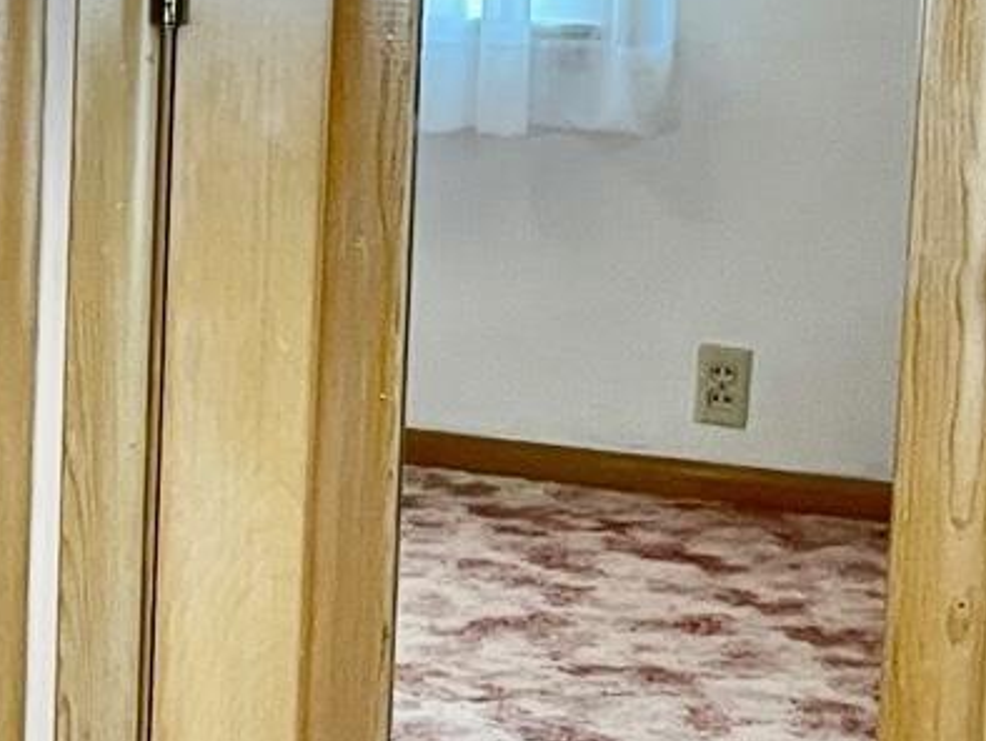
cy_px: 10
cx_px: -1161
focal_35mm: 133
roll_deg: +0.6
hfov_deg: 12.5
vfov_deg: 11.1
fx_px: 3791
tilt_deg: -7.9
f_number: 1.6
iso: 200
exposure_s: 1/60
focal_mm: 4.2
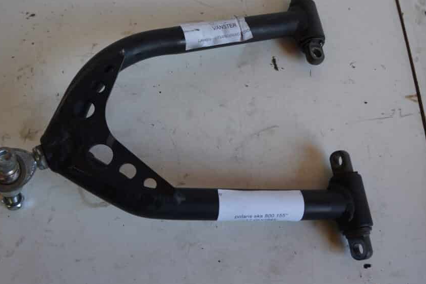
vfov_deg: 39.8
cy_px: 115
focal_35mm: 33
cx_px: 198
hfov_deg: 57.2
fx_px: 391
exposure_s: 1/60
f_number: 4
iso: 160
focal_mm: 18
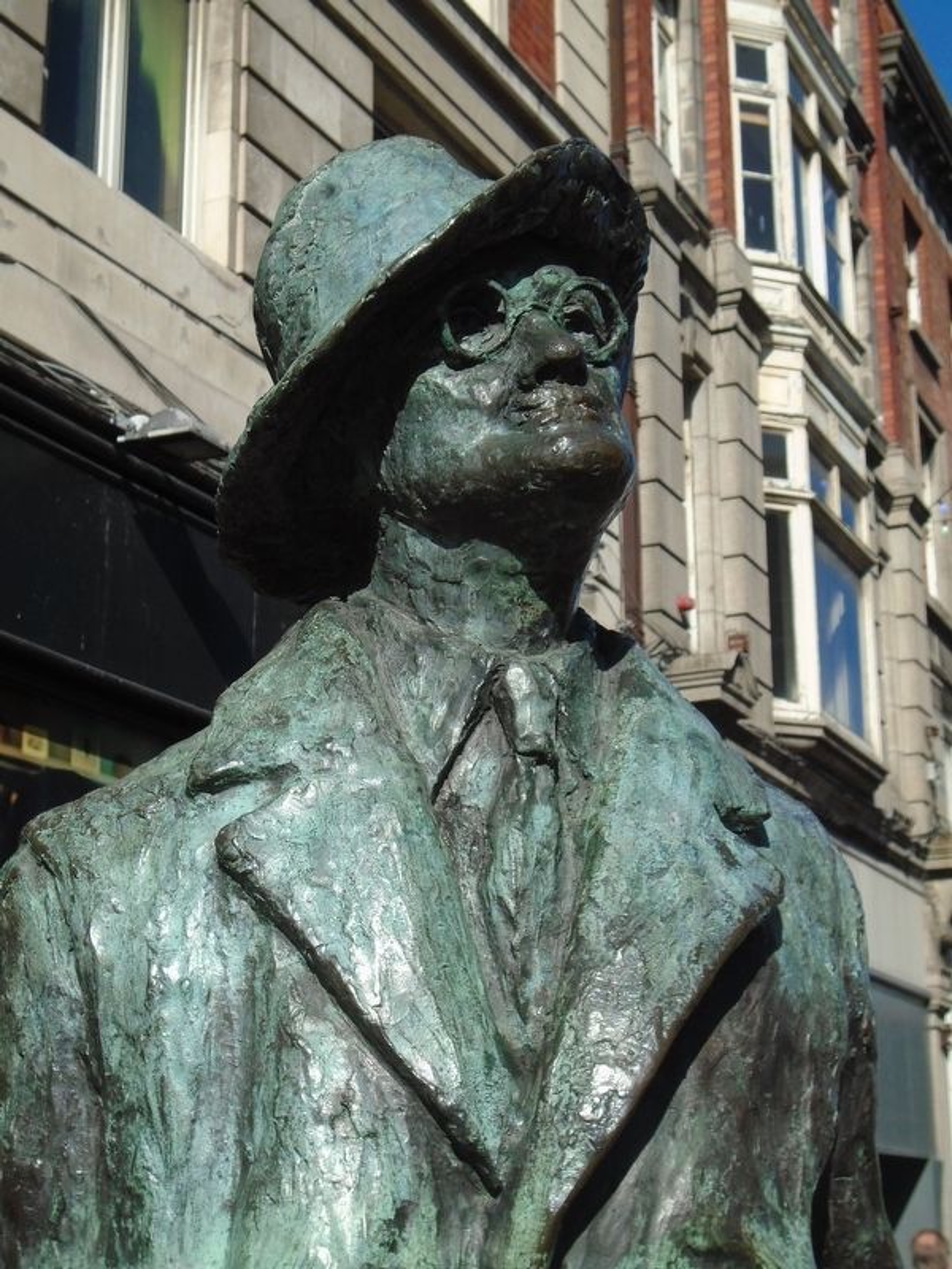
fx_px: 2127
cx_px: 476
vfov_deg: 33.2
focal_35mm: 58
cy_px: 634
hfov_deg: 25.2
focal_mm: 10.2
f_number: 4.9
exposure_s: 1/640
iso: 100
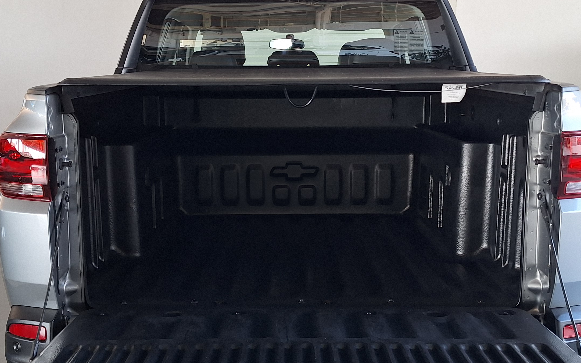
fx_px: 728
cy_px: 180
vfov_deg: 28.0
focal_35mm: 46
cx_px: 274
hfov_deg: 43.5
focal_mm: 5.54
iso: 40
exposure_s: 1/60
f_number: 1.8
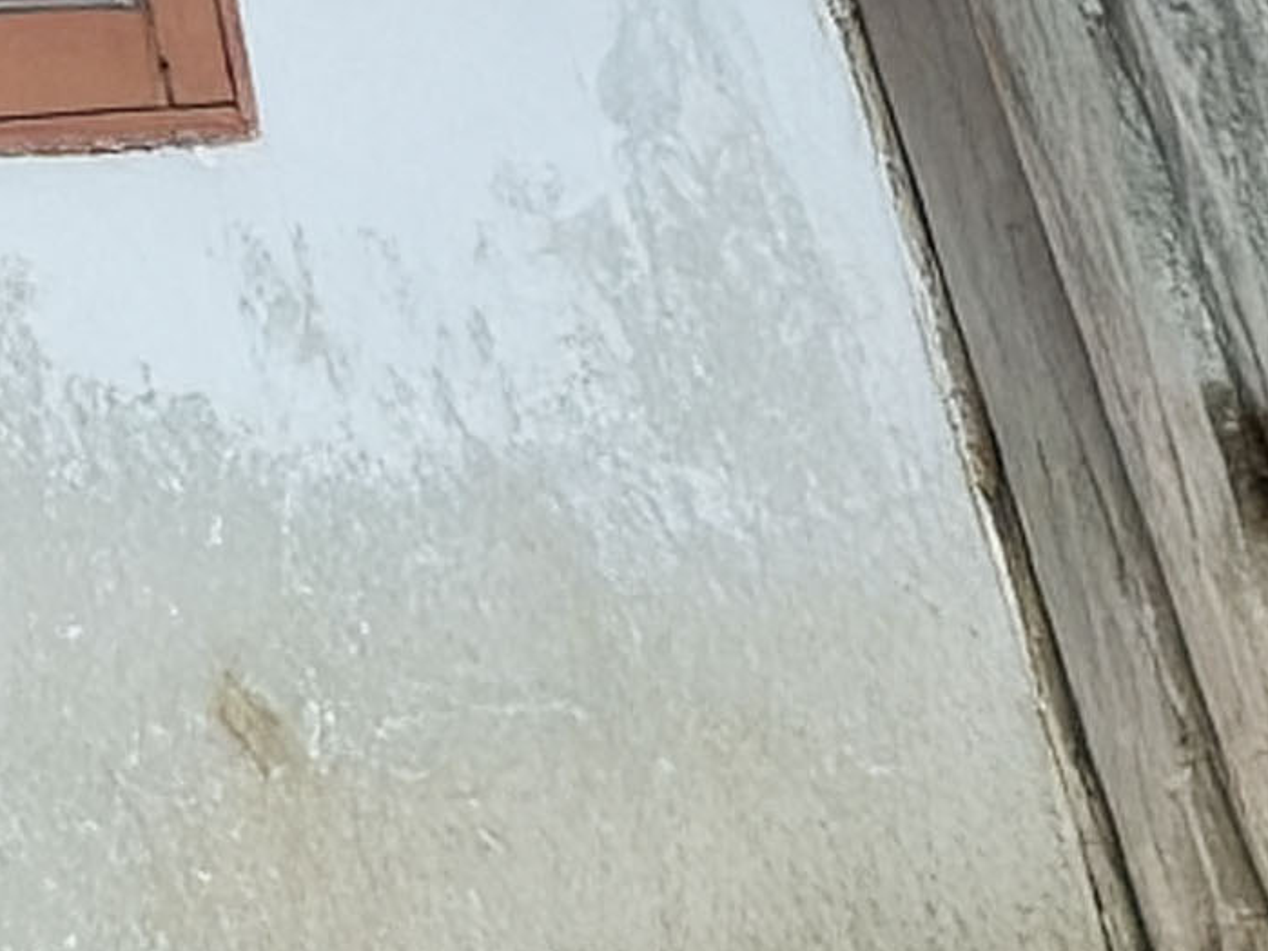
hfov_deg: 13.6
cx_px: -2066
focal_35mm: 75
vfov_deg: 14.9
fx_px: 2747
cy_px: -1103
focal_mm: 1.57
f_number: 1.8
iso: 32
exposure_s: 1/162
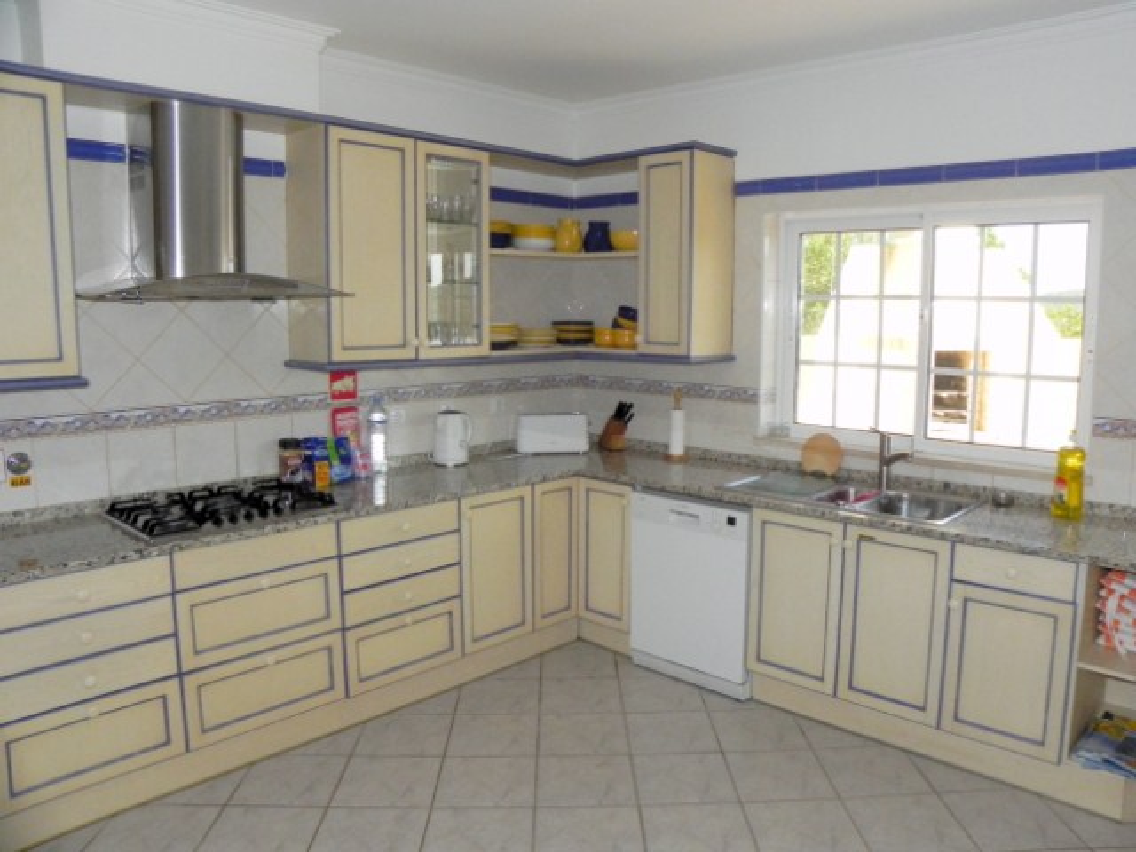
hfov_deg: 67.3
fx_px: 853
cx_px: 568
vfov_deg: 53.1
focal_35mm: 26
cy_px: 426
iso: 400
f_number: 5.6
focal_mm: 4.6
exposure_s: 1/230
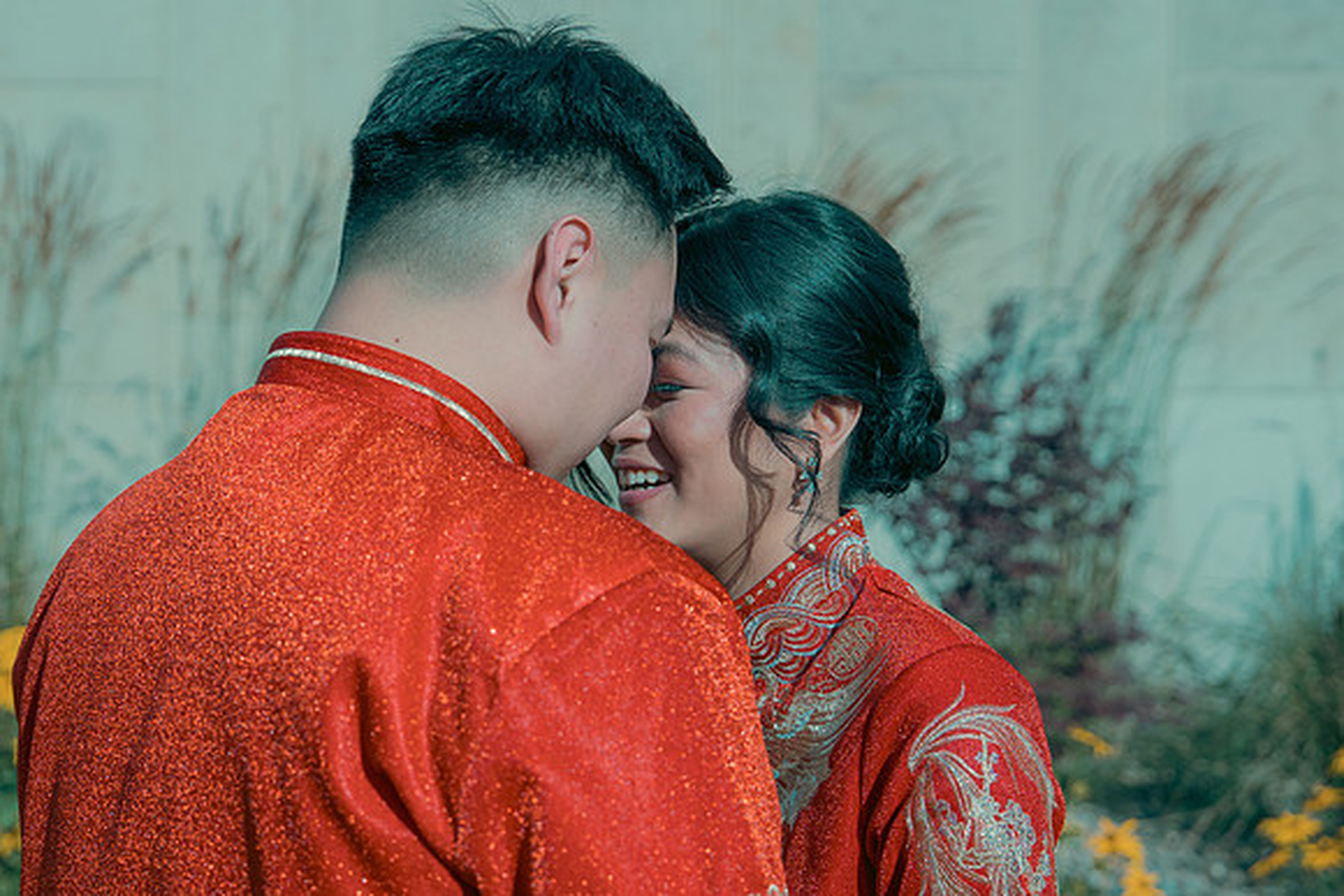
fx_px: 2502
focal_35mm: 67
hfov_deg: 30.1
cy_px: 448
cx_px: 672
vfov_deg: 20.3
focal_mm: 45
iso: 125
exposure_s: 1/2000
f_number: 3.5
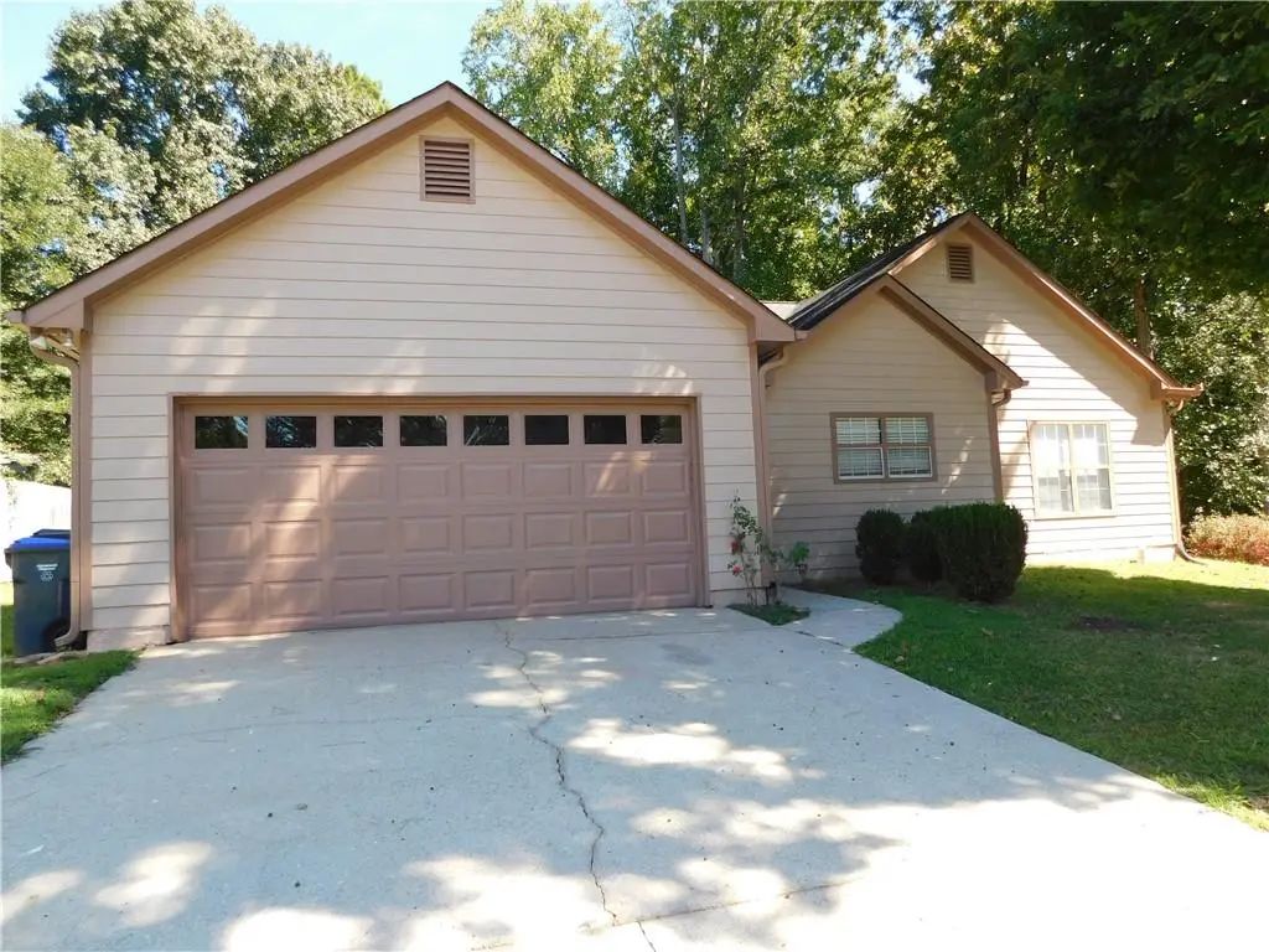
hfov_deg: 73.9
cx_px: 634
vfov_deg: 58.9
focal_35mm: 23
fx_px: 843
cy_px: 476
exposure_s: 1/320
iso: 125
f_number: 3
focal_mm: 4
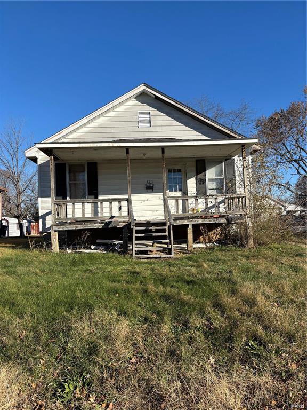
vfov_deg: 67.3
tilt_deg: +3.3
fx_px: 307
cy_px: 205
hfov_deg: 53.1
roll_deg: +3.0
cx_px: 154
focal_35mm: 26
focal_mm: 5.96
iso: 50
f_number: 1.6
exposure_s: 1/2513
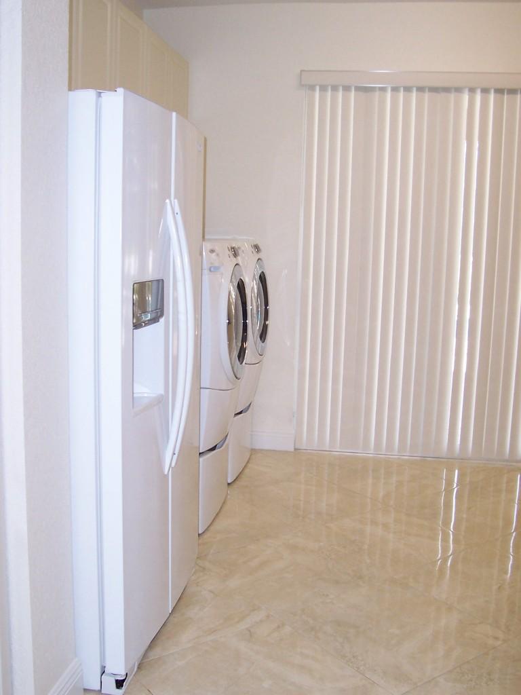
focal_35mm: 37
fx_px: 743
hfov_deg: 38.7
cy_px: 348
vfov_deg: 50.1
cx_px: 260
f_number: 2.8
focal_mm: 5.6
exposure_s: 1/60
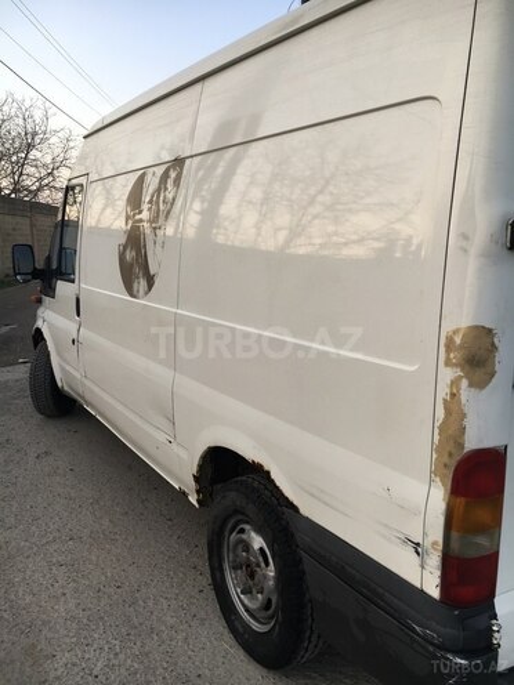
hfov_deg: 48.2
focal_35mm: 29
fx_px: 574
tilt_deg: -8.6
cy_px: 342
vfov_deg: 61.7
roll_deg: +0.4
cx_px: 257
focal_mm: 4.15
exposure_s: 1/147
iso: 25
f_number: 2.2
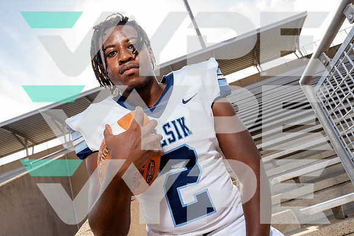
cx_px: 177
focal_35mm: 30
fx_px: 295
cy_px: 118
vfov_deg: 43.6
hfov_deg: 61.9
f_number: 8
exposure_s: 1/250
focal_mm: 30
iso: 200
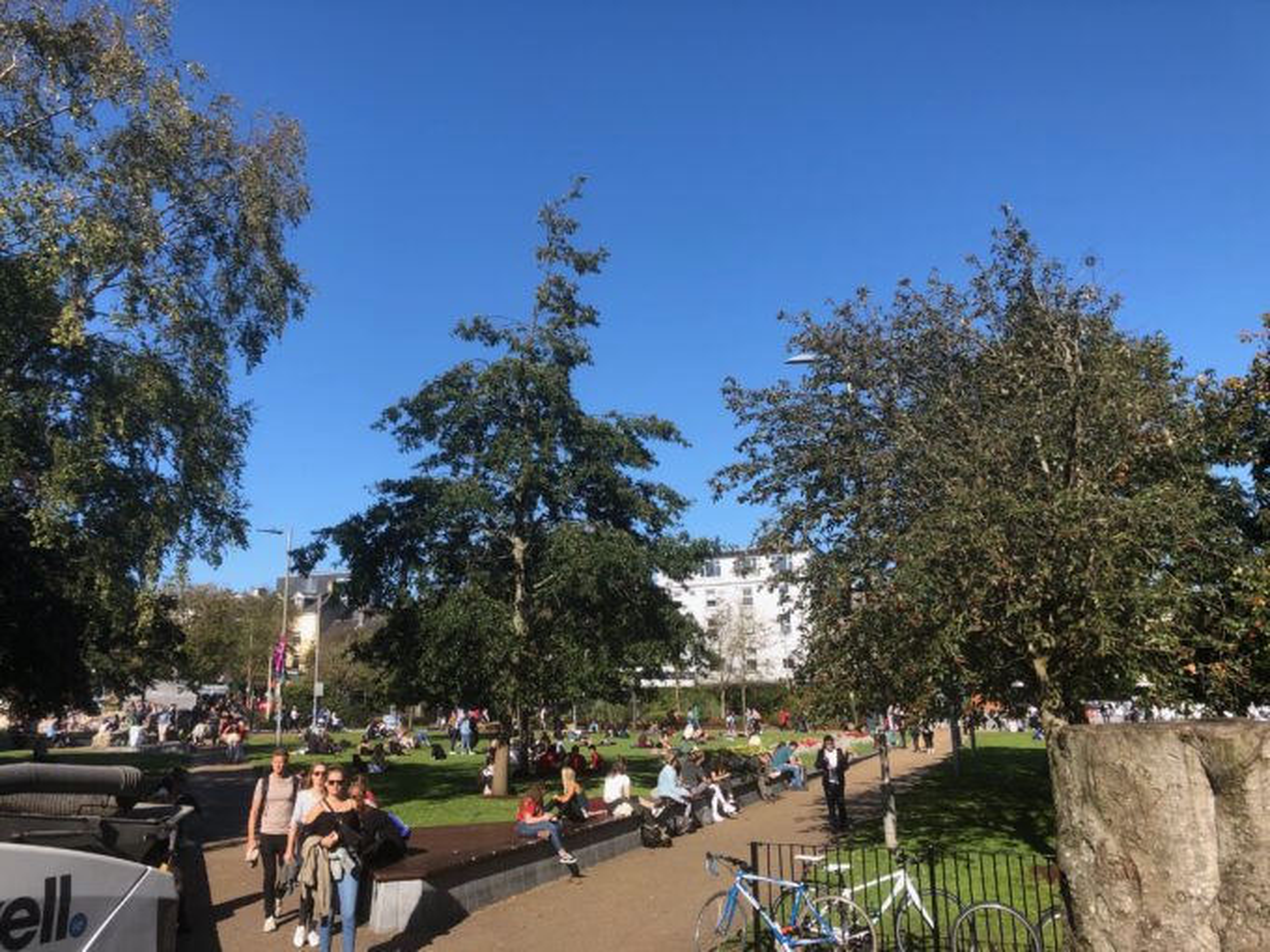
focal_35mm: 28
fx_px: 1027
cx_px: 635
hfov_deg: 63.4
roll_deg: +1.8
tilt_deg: +12.1
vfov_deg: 49.7
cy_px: 476
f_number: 1.8
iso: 20
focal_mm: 4
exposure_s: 1/1333
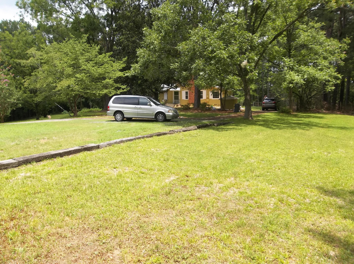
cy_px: 132
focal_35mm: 27
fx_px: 276
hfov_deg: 65.4
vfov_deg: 51.2
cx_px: 177
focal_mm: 4.9
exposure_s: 1/400
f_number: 3.5
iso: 80
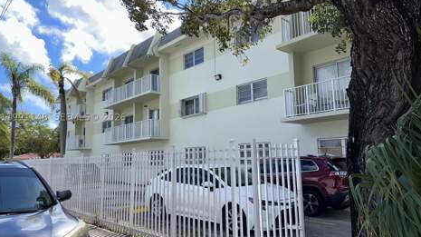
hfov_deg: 69.9
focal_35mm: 27
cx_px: 209
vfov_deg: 42.8
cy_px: 117
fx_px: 301
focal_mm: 6.86
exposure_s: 1/5263
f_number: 1.78
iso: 50
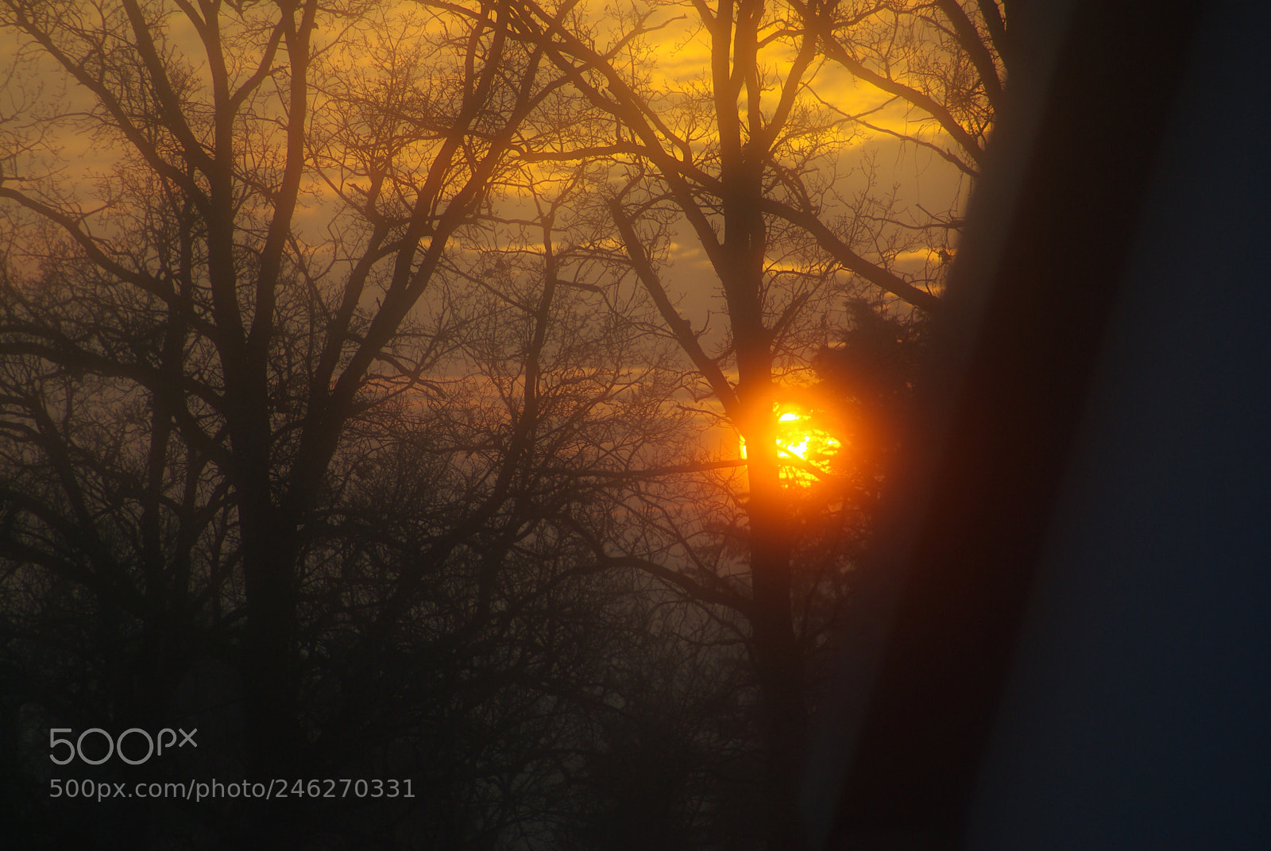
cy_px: 426
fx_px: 10604
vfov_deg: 4.6
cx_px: 636
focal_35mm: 300
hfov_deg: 6.9
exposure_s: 1/180
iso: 200
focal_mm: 200
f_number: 5.6
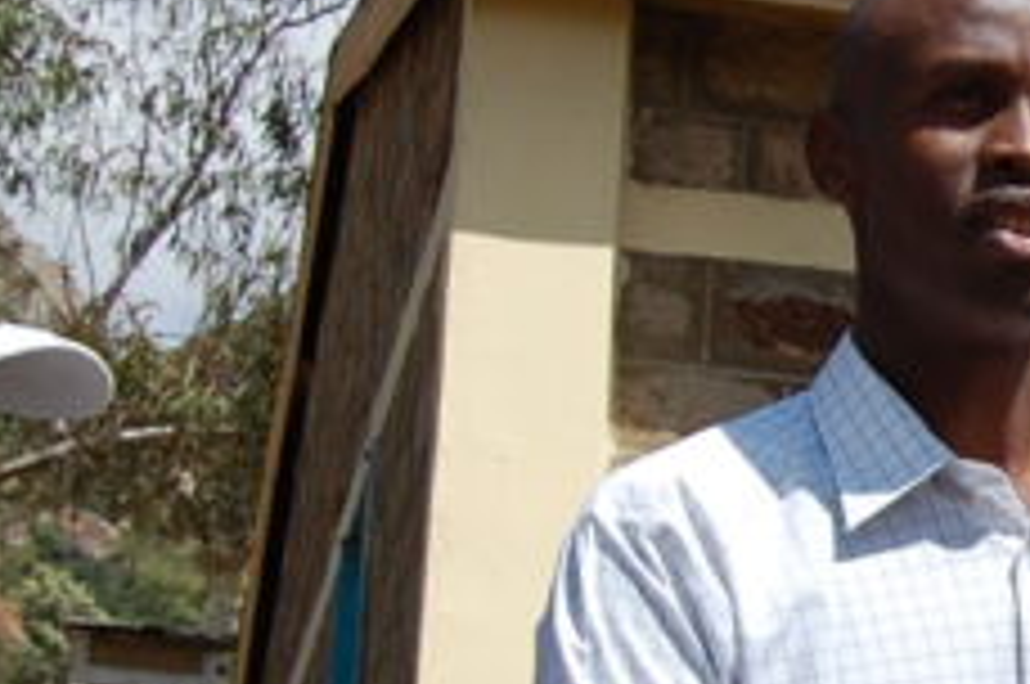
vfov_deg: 10.2
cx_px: 1534
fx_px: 3828
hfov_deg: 14.3
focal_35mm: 134
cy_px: 556
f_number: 10
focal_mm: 20
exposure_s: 1/400
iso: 200
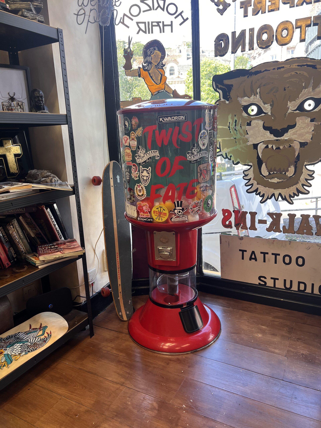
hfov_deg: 53.1
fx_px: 321
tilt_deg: -13.1
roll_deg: +3.5
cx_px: 160
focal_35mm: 26
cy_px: 214
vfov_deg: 67.3
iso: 32
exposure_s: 1/100
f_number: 1.5
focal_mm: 5.7
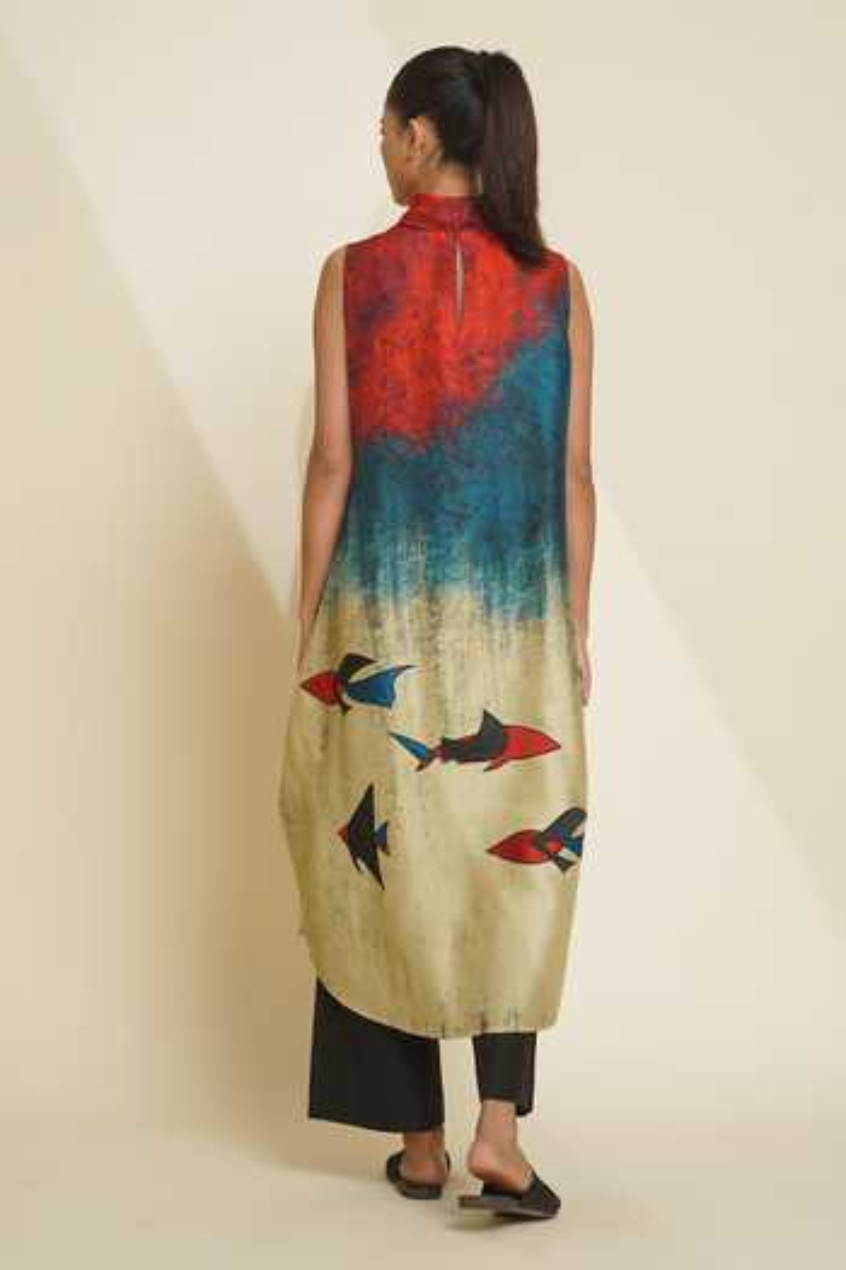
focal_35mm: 50
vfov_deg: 39.6
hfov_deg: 27.0
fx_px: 1762
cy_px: 635
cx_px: 423
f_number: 6.3
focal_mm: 50
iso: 100
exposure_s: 1/60
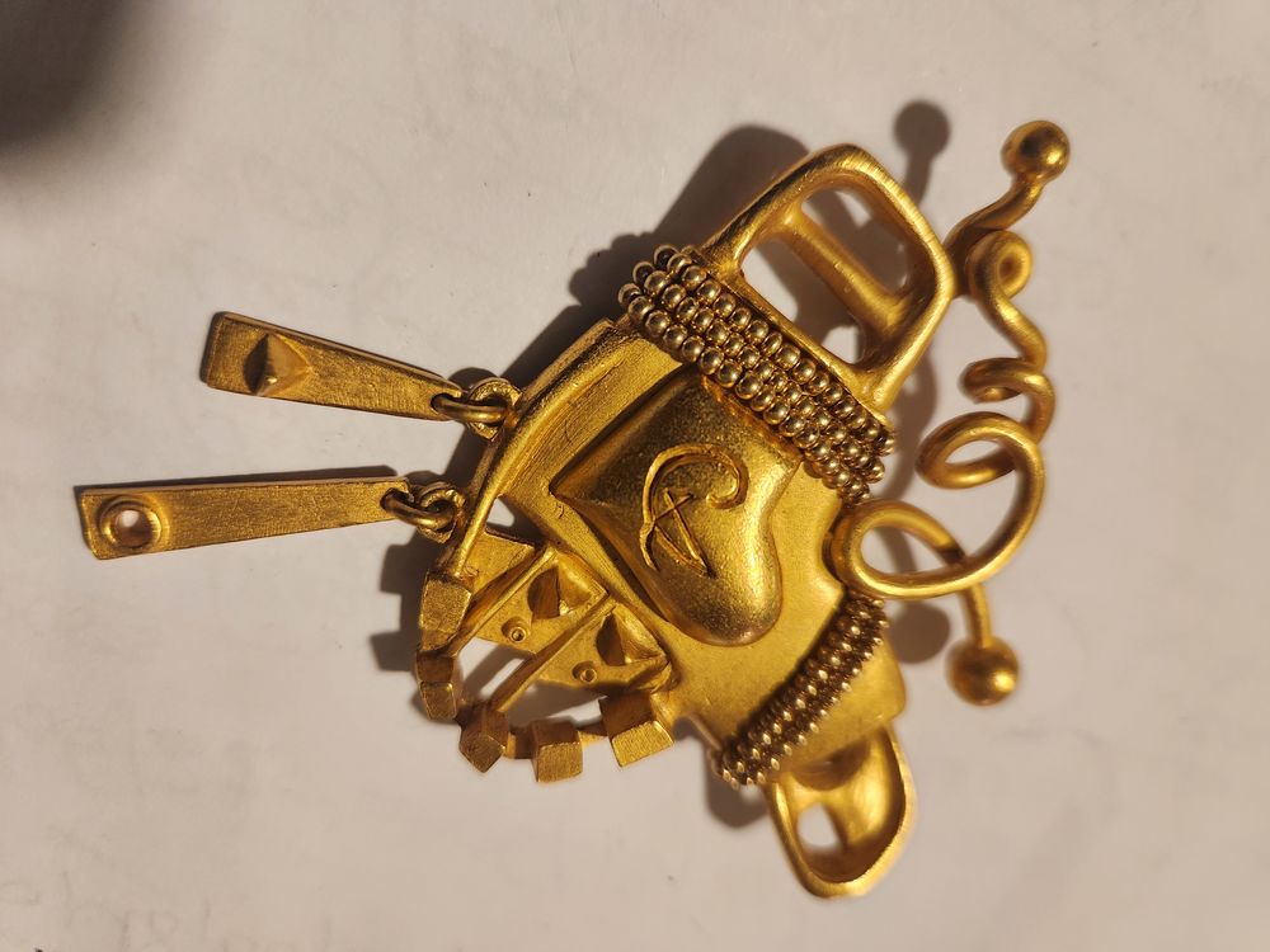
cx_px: 635
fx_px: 844
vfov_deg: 58.9
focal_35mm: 23
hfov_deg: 73.9
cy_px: 476
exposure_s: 1/100
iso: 400
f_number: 1.8
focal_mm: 5.4
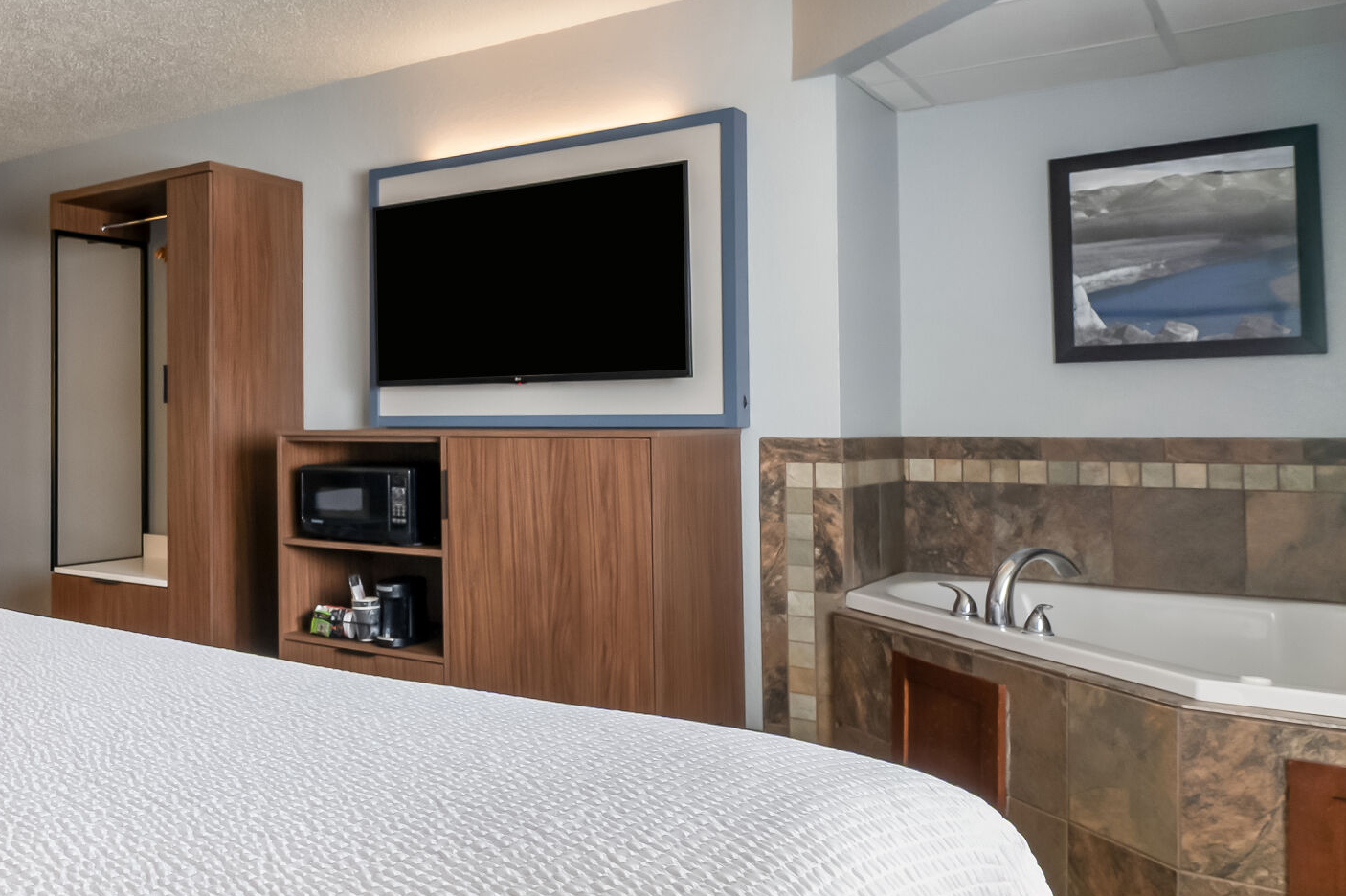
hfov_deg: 52.8
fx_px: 1196
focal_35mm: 32
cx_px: 176
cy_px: 385
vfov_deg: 41.0
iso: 500
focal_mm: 15
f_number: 8
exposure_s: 1/200
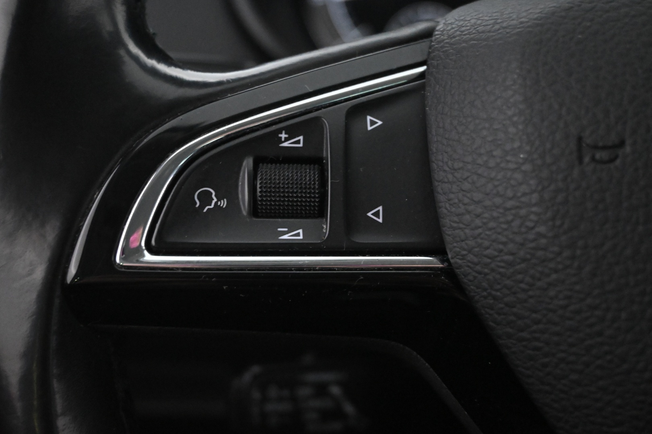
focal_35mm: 50
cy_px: 217
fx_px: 896
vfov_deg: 27.3
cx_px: 326
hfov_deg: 40.0
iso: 7200
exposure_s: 1/50
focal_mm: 33
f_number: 5
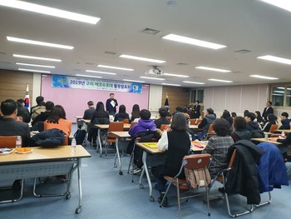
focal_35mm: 26
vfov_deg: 53.1
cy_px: 110
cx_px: 146
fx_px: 219
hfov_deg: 67.3
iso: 200
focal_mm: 4.32
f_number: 2.4
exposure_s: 1/60
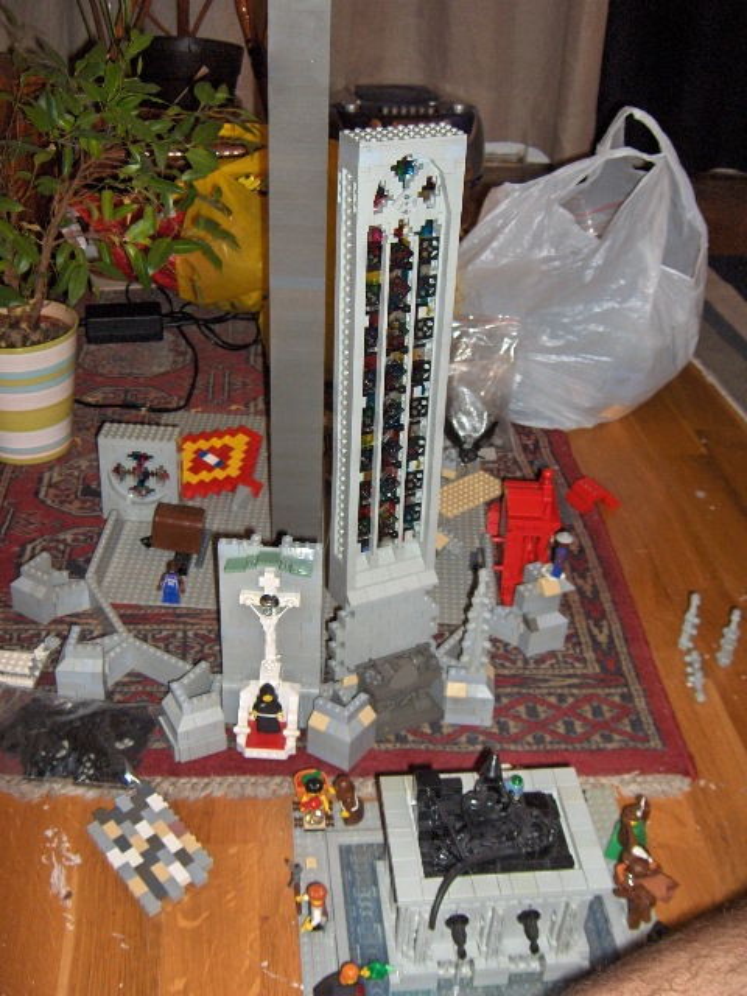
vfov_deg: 47.9
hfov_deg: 36.8
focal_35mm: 39
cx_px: 374
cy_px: 498
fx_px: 1122
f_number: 2.8
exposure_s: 1/60
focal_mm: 8
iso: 100
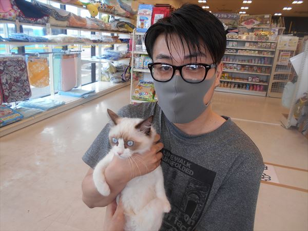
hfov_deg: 67.3
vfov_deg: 53.1
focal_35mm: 26
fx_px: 231
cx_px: 154
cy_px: 116
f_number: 3.2
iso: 80
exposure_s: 1/80
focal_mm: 4.6
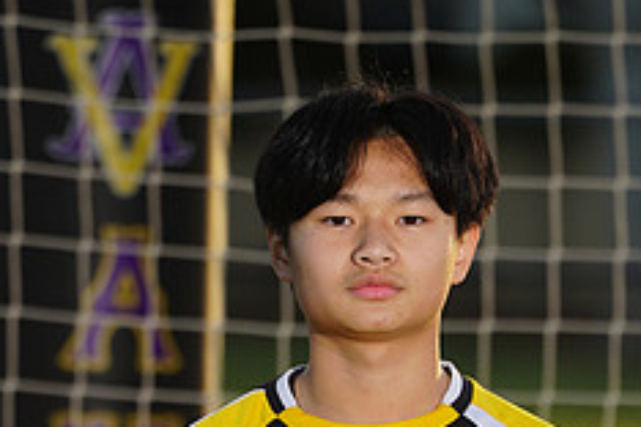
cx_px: 273
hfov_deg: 2.1
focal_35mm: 993
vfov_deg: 1.4
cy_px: 578
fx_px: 17680
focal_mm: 400
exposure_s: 1/200
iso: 100
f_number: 7.1
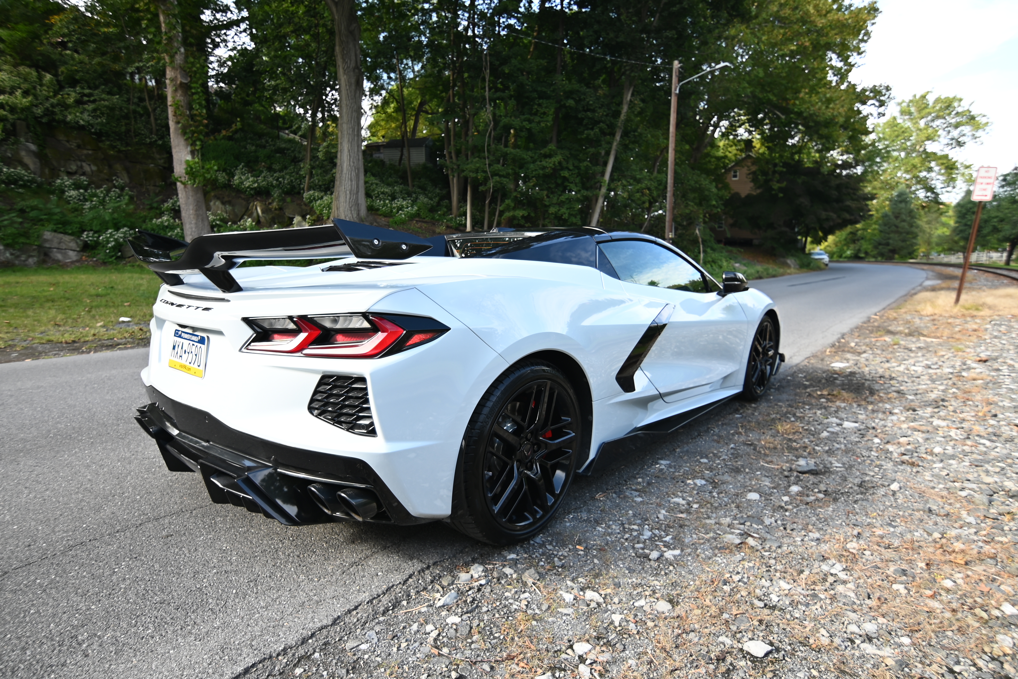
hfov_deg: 86.9
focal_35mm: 19
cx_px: 509
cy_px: 340
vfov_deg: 64.6
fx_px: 537
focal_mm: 13
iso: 100
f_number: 2.8
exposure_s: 1/320
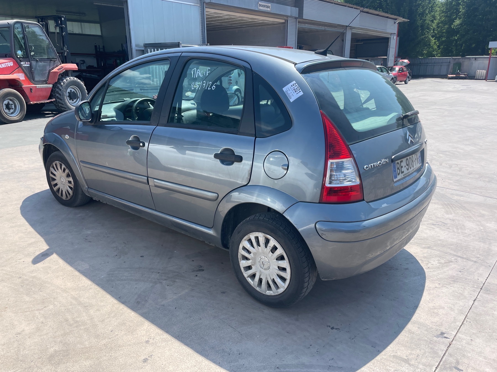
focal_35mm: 26
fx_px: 373
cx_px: 248
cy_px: 186
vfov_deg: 53.1
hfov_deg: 67.3
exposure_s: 1/1795
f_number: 1.6
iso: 32
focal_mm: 4.2
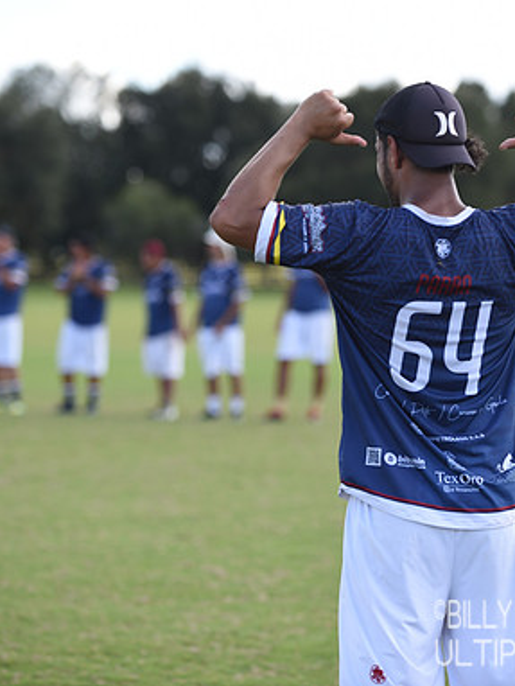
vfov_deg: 11.3
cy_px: 341
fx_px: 3468
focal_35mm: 175
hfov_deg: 8.5
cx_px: 319
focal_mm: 120
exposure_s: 1/1000
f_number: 2.8
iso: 200
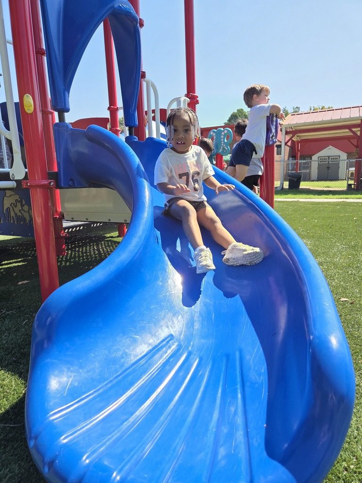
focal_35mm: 23
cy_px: 242
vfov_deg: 73.9
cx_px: 181
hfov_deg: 58.9
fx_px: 321
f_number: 1.8
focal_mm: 5.4
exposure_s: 1/3798
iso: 80
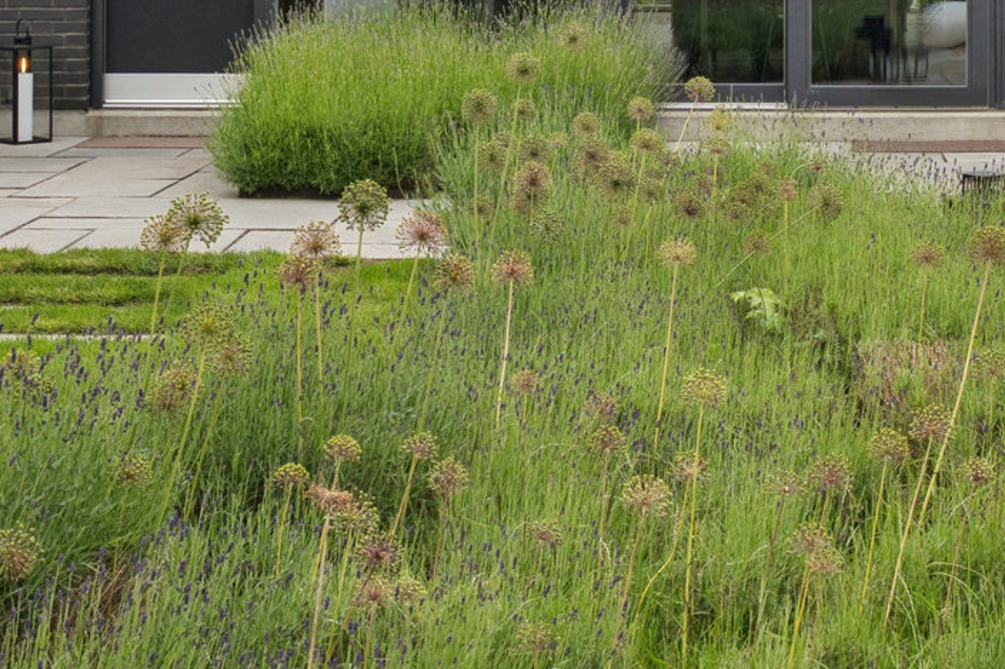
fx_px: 2735
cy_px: -113
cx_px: 817
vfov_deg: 13.6
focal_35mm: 98
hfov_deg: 20.6
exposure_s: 1/200
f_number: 9
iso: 160
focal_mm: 23
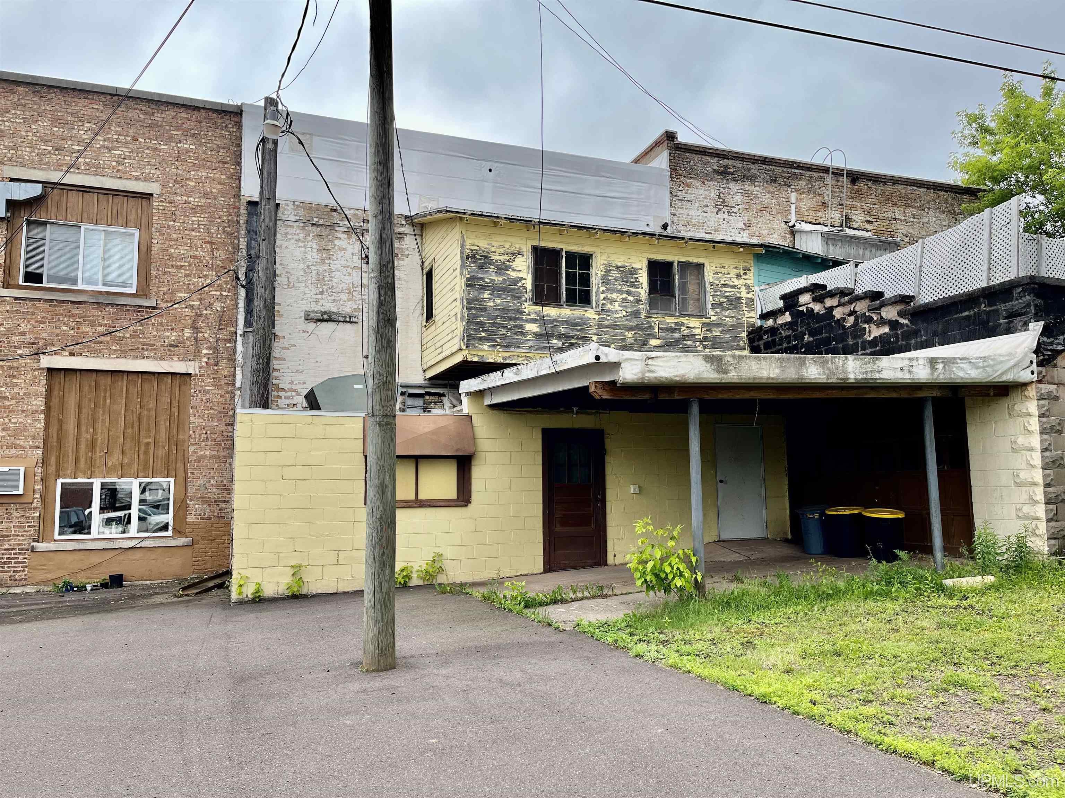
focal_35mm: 26
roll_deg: +1.3
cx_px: 532
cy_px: 399
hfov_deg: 67.3
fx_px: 800
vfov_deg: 53.1
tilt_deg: +5.4
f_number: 1.6
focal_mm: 5.1
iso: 50
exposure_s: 1/1600
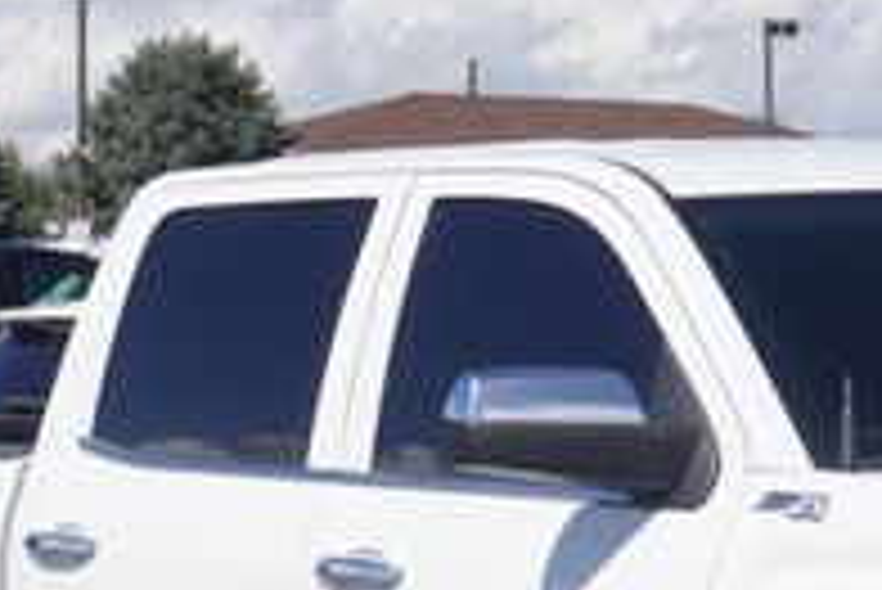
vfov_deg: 7.1
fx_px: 4674
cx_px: 886
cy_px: 838
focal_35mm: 191
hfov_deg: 10.7
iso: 100
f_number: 9
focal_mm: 39
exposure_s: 1/320
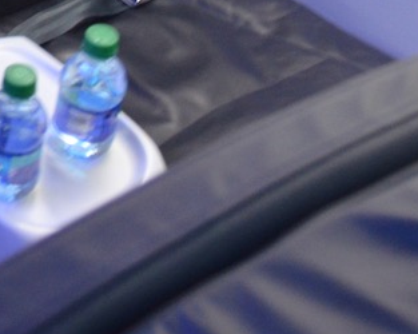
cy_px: -219
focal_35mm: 115
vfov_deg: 12.5
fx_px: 1422
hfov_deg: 15.9
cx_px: -123
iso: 1600
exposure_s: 1/13
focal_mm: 20
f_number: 3.5
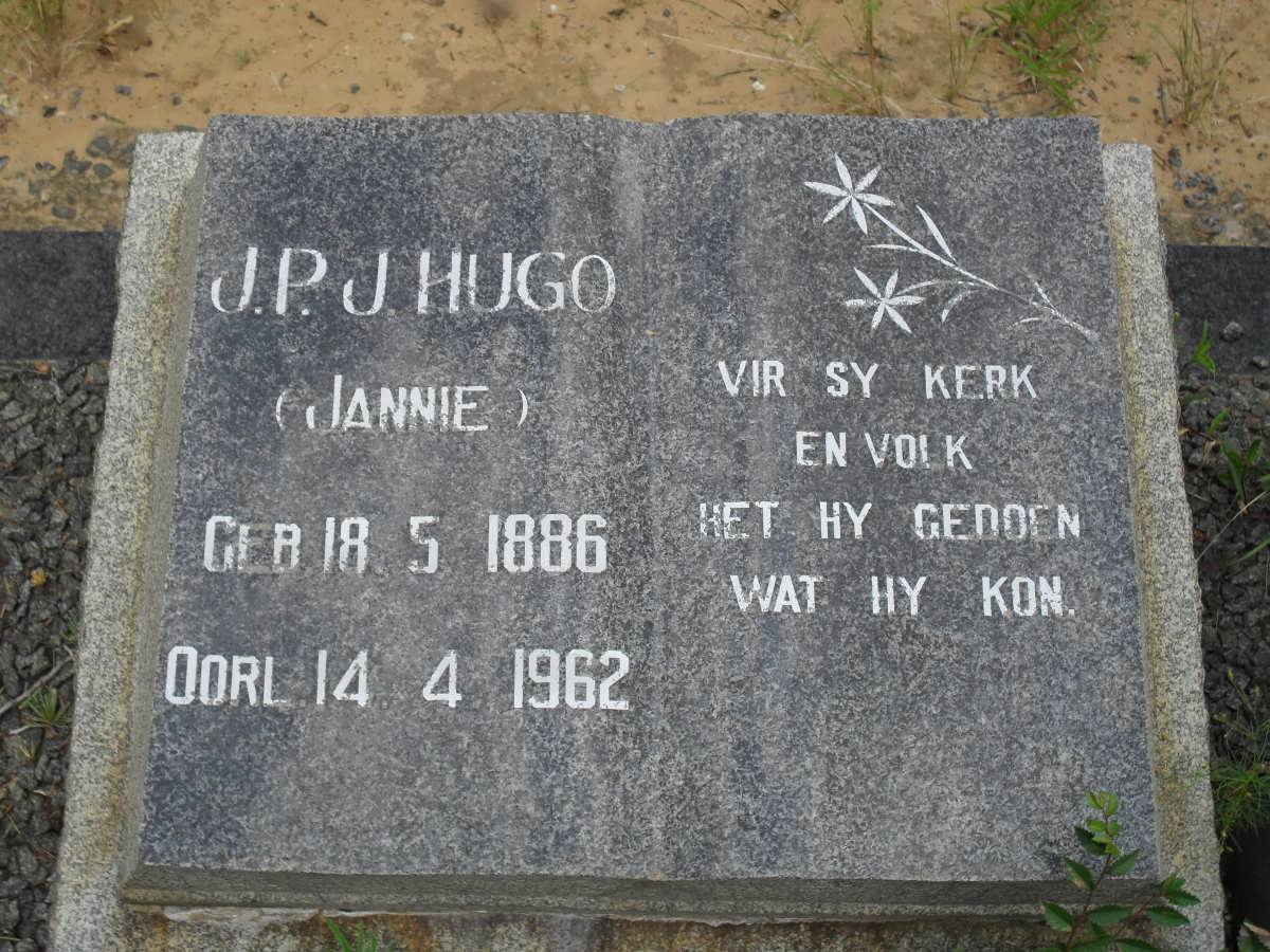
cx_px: 635
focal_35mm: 49
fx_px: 1798
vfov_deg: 29.7
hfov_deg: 38.9
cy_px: 476
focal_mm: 8.7
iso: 100
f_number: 3.9
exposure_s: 1/500
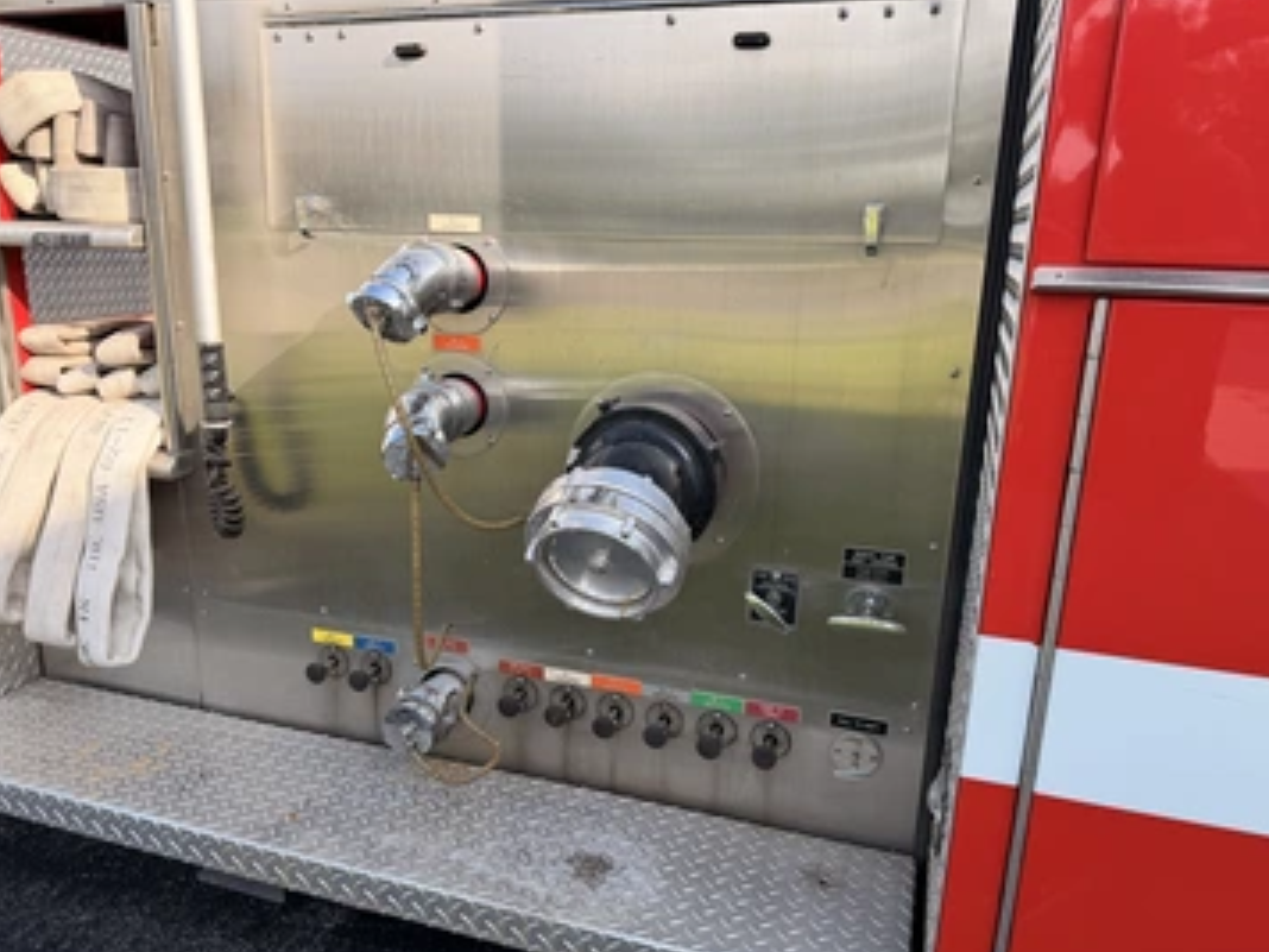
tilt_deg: -18.6
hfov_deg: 65.2
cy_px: 513
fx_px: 990
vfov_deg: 51.3
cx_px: 585
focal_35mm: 27
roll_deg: -4.1
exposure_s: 1/1292
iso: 100
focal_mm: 6.76
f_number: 1.78
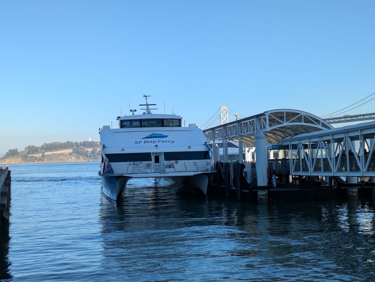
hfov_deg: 37.5
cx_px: 188
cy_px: 141
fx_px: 553
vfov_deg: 28.6
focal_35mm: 51
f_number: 1.89
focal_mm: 5.43
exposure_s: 1/1736
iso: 51
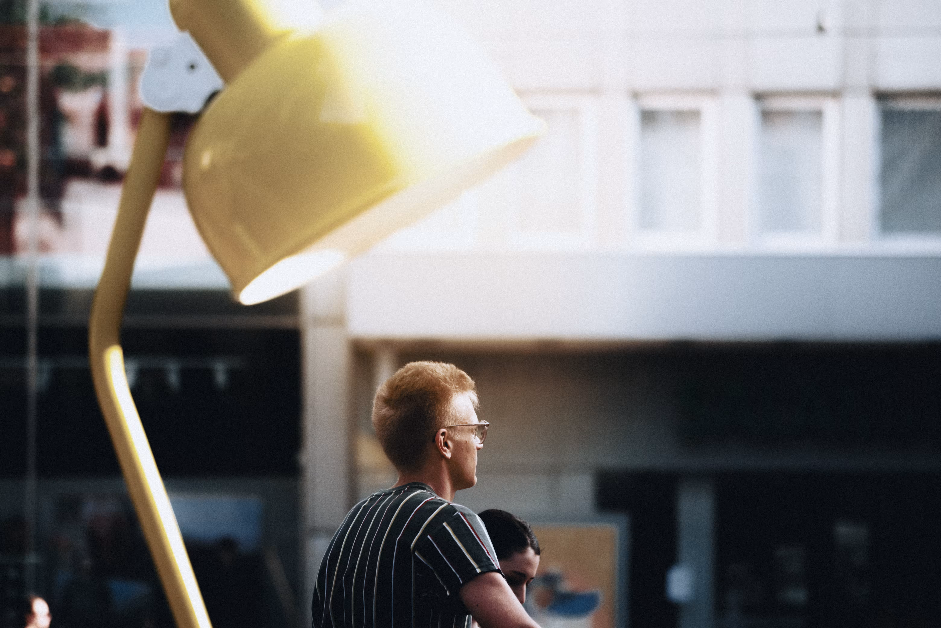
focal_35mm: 135
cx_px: 470
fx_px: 3528
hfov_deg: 15.2
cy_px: 314
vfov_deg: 10.2
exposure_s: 1/4000
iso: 1600
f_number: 2
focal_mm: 90
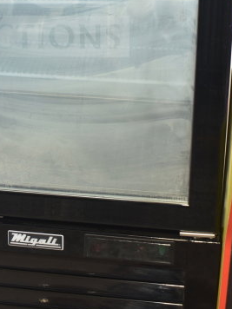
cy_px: -12
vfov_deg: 21.1
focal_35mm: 89
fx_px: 795
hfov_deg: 16.4
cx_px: 31
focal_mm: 24
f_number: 3.8
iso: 360
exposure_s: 1/40
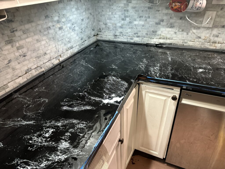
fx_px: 156
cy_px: 84
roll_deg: +2.8
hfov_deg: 71.6
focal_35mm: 24
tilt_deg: -32.6
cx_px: 112
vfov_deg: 56.8
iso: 320
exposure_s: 1/51
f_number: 1.78
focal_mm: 6.86
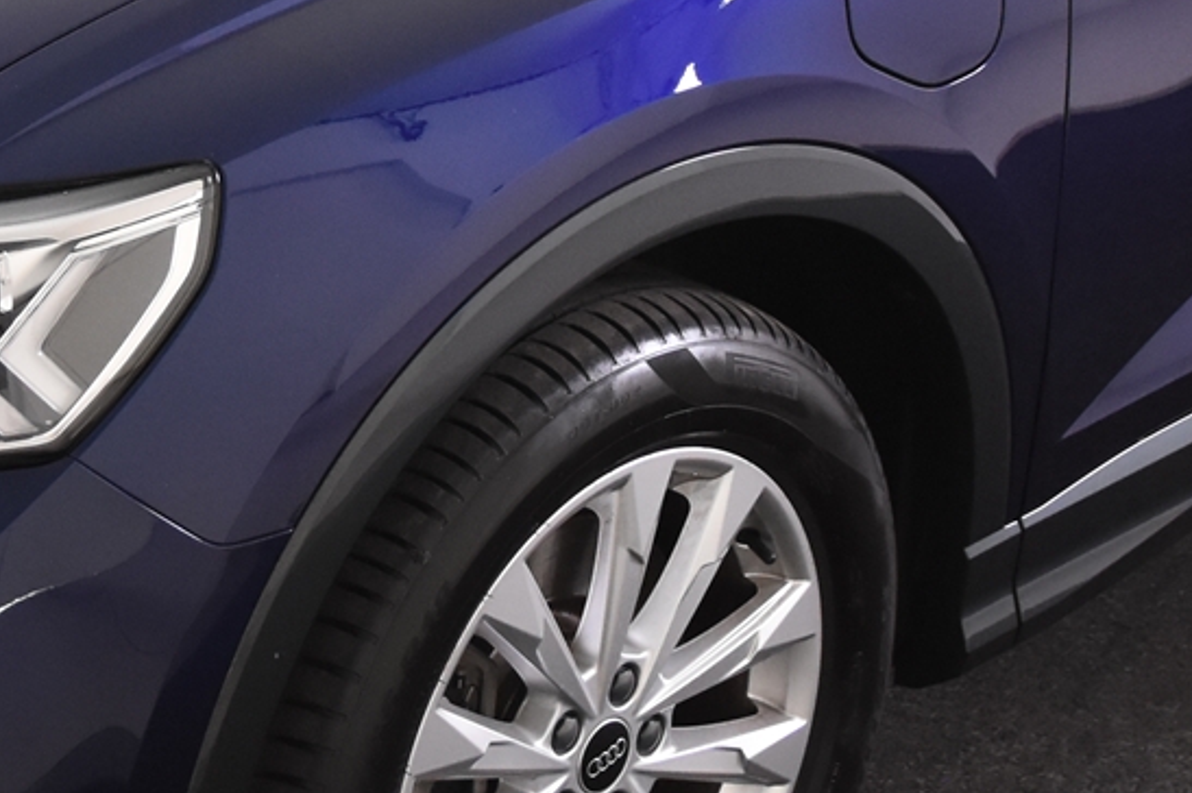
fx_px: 4533
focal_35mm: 137
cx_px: 357
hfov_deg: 14.9
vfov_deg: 9.9
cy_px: 2
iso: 1600
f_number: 4
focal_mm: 26
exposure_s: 1/60
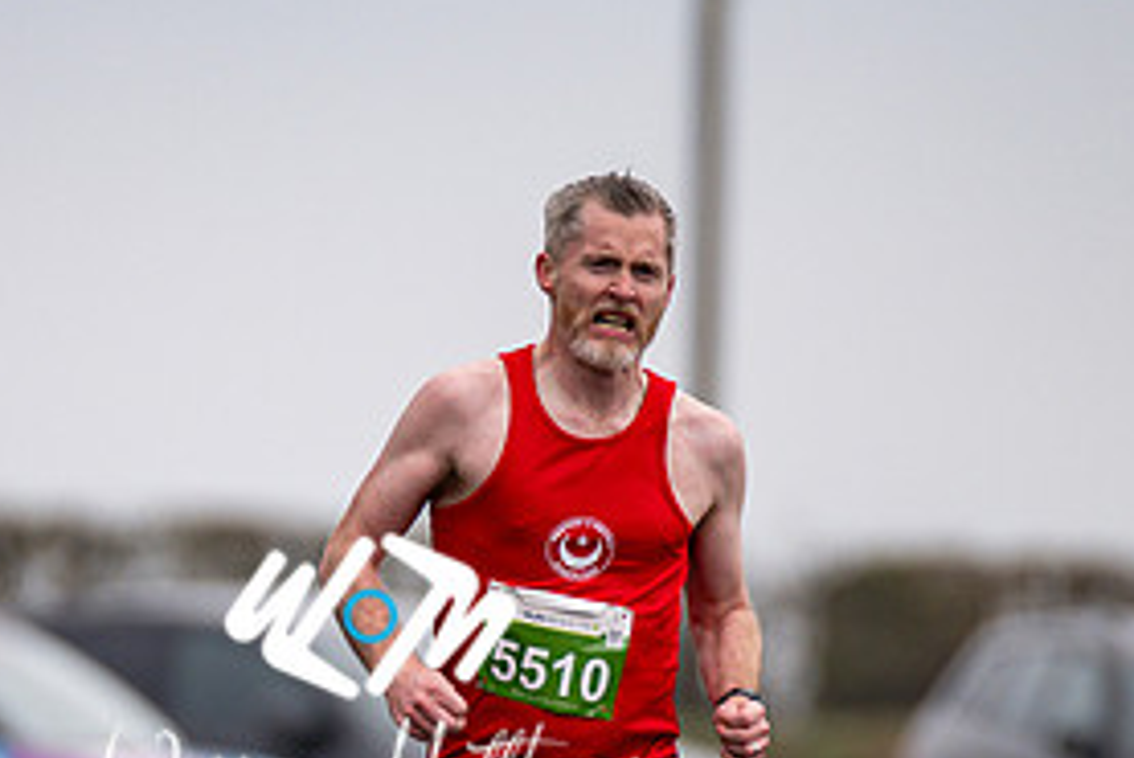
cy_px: 705
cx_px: 368
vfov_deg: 1.5
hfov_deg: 2.2
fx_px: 29656
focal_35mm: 941
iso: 200
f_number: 2.8
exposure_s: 1/1600
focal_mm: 300
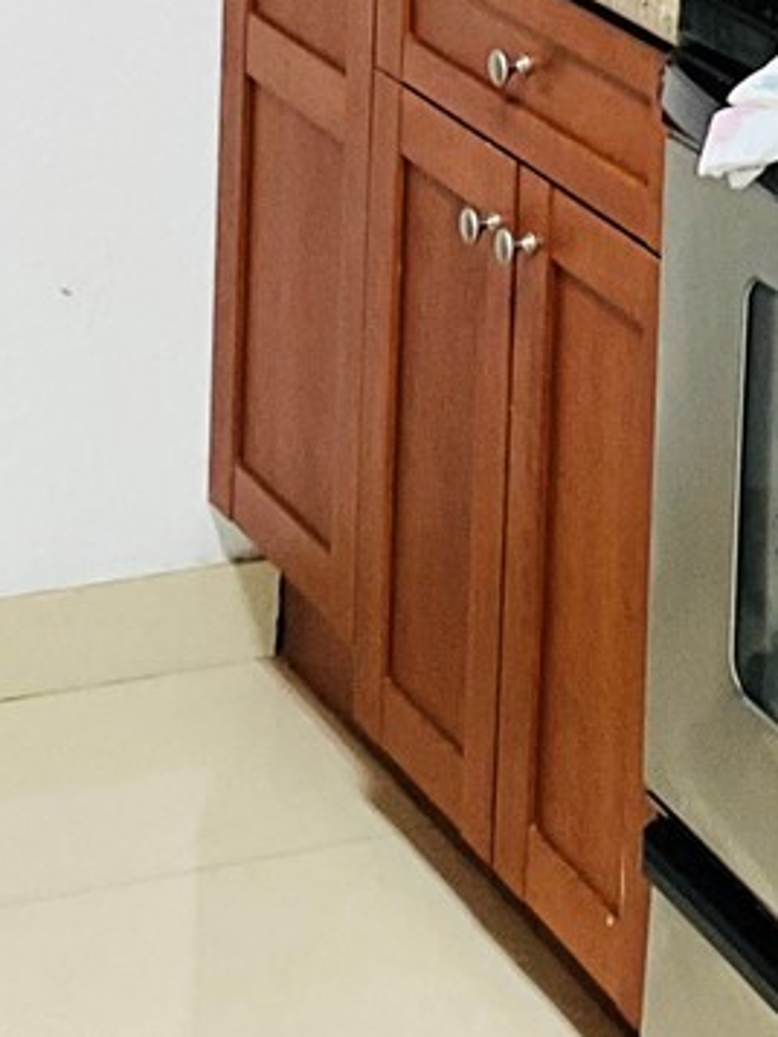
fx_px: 3893
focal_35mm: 130
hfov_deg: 11.3
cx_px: 740
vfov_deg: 14.5
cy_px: -346
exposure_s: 1/60
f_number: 1.8
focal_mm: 3
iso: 125
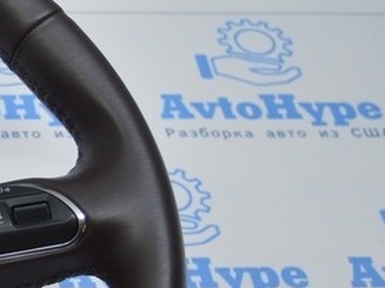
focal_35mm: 127
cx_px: -299
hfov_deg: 13.9
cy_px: 280
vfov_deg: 11.6
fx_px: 1412
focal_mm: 24
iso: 400
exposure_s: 1/100
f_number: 4
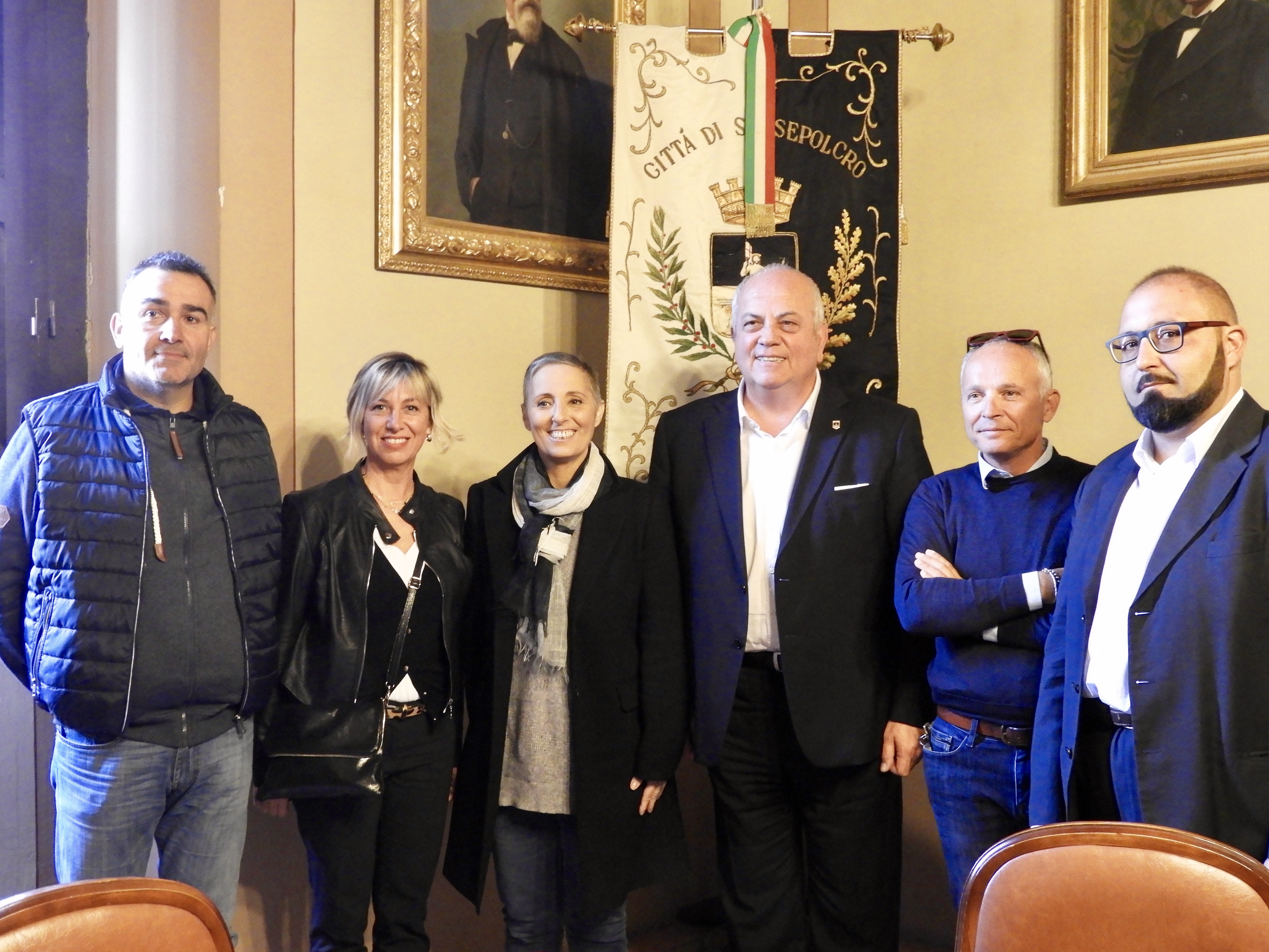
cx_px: 634
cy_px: 476
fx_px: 1466
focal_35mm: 40
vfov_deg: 36.0
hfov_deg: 46.8
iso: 720
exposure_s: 1/8
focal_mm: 7.2
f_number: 3.8
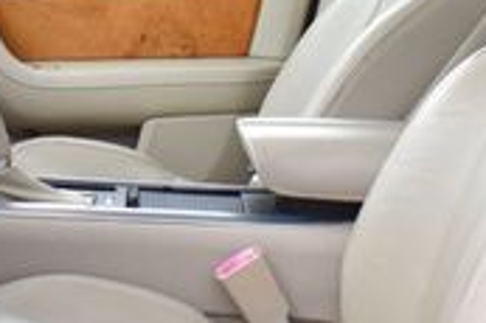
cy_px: 70
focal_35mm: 100
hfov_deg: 20.3
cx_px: 140
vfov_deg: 13.6
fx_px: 1349
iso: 800
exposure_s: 1/125
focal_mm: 18
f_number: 4.5
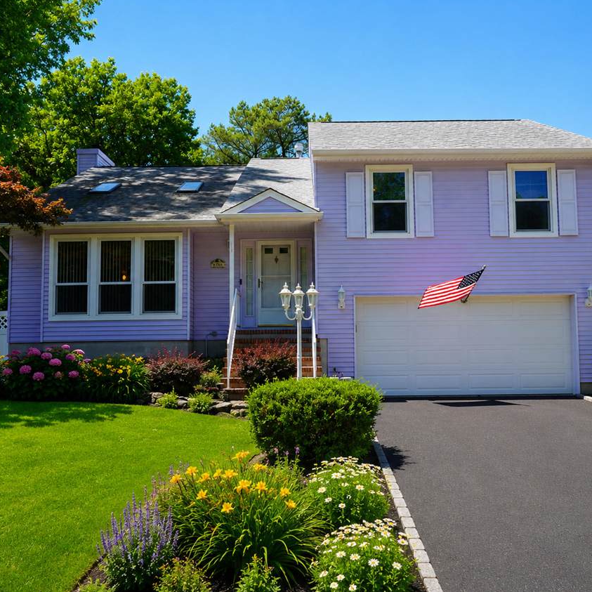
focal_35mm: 41
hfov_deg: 41.3
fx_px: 786
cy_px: 294
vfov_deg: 41.3
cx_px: 293
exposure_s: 1/125
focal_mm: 31.5
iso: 100
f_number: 8
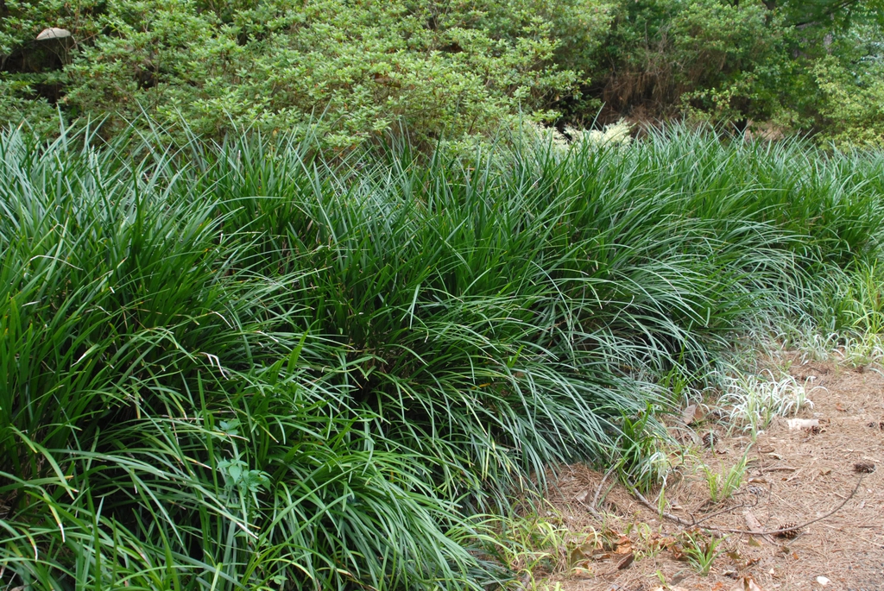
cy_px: 296
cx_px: 442
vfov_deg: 32.0
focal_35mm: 42
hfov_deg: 46.4
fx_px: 1032
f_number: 5
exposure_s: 1/100
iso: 400
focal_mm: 28
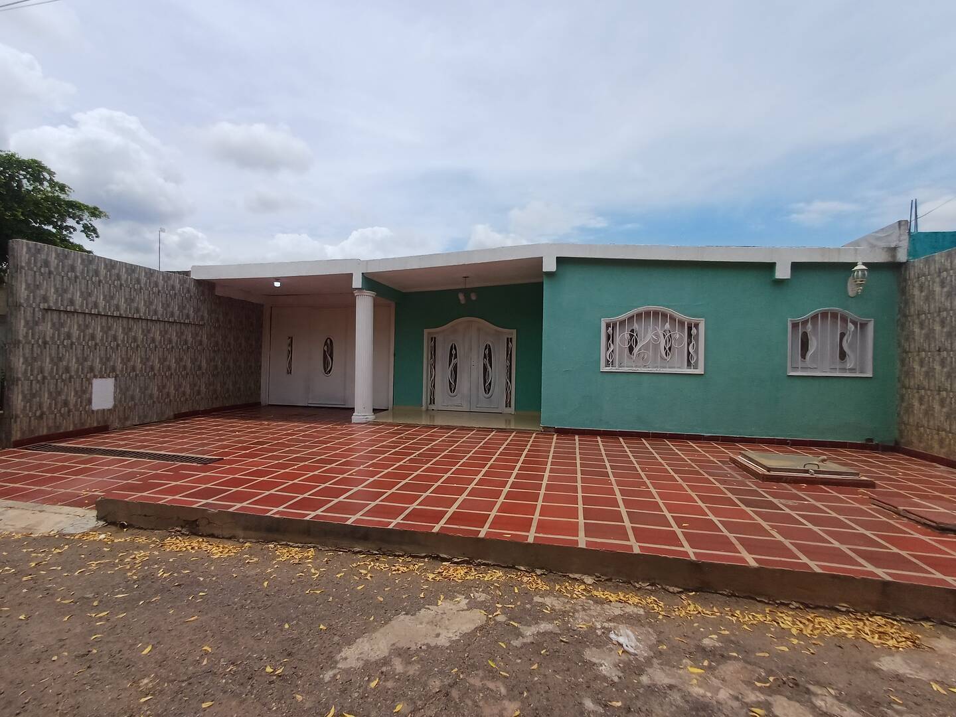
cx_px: 478
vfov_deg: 78.1
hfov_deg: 94.5
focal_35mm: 16
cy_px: 358
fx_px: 442
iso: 40
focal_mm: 1.64
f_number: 2.2
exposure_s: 1/2000
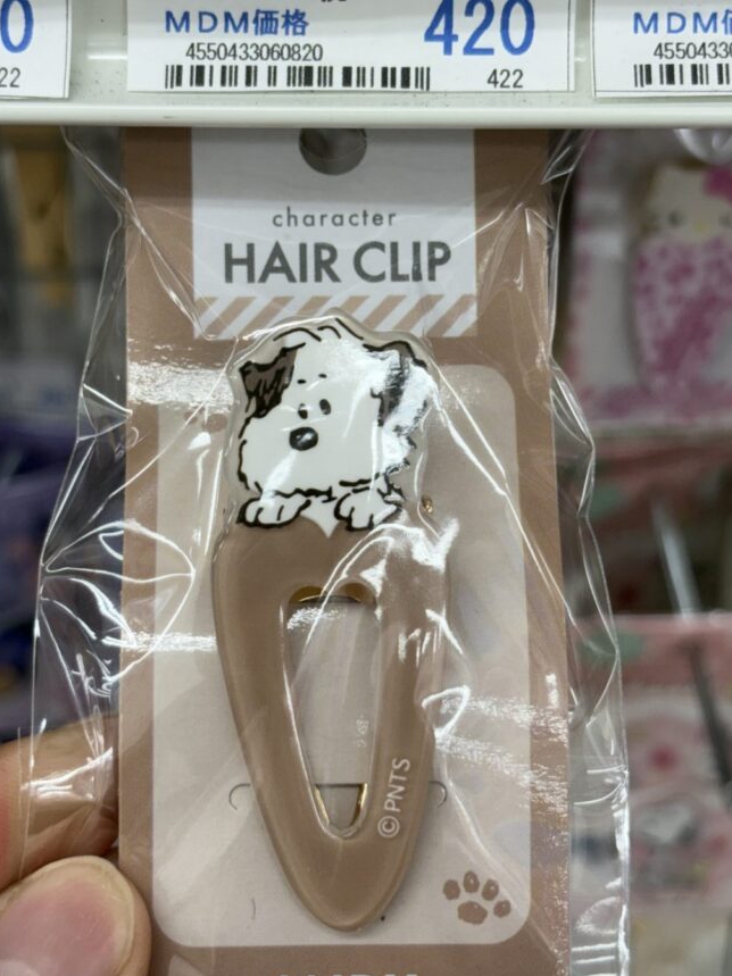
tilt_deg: -26.3
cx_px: 356
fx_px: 1749
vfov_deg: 31.2
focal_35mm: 62
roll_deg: +1.1
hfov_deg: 23.6
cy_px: 454
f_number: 1.6
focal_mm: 5.96
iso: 25
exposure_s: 1/100
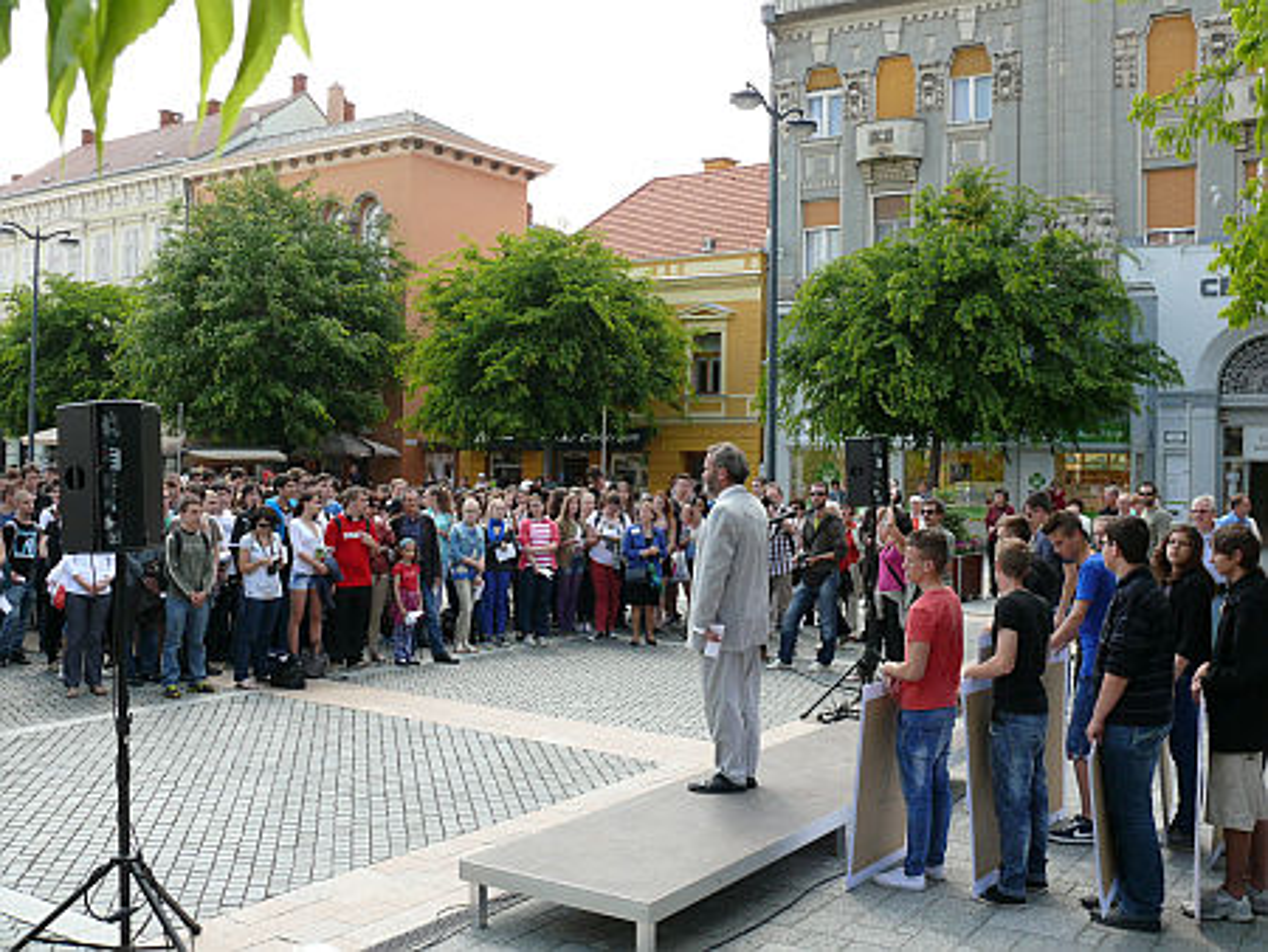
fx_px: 1283
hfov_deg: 52.6
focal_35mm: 35
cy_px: 476
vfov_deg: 40.7
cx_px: 634
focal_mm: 7.4
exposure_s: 1/250
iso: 100
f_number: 4.5
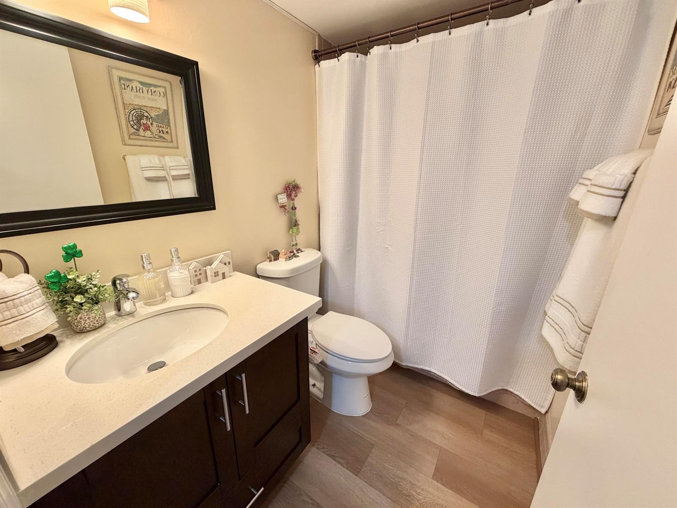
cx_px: 338
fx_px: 274
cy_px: 254
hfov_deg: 102.1
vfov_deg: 85.7
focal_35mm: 14
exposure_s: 1/120
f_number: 2.2
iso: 250
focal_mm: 2.22
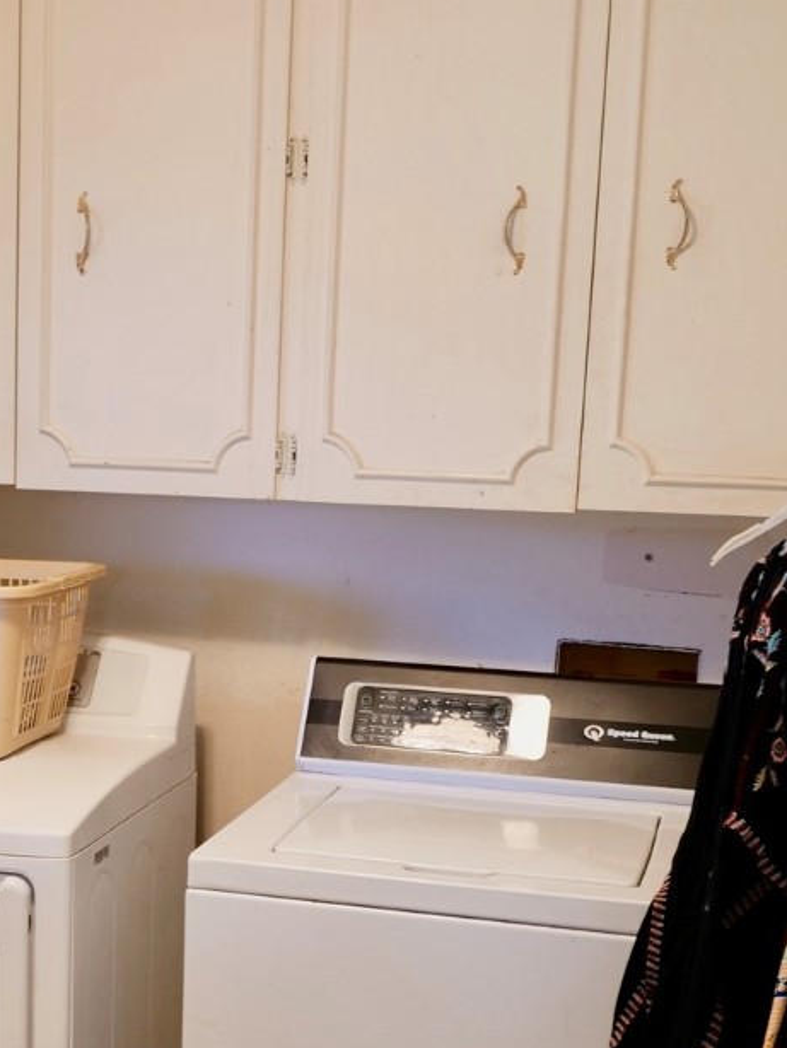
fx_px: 1818
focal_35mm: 60
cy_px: 737
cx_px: 131
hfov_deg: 24.0
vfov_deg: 31.8
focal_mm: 12
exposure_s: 1/60
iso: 250
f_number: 2
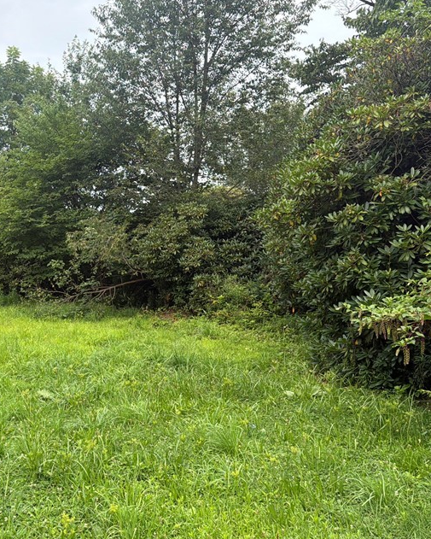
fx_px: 606
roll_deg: -1.0
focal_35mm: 38
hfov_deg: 37.4
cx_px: 71
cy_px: 241
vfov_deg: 47.9
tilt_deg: -1.0
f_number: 1.78
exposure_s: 1/2053
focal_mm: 6.76
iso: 100
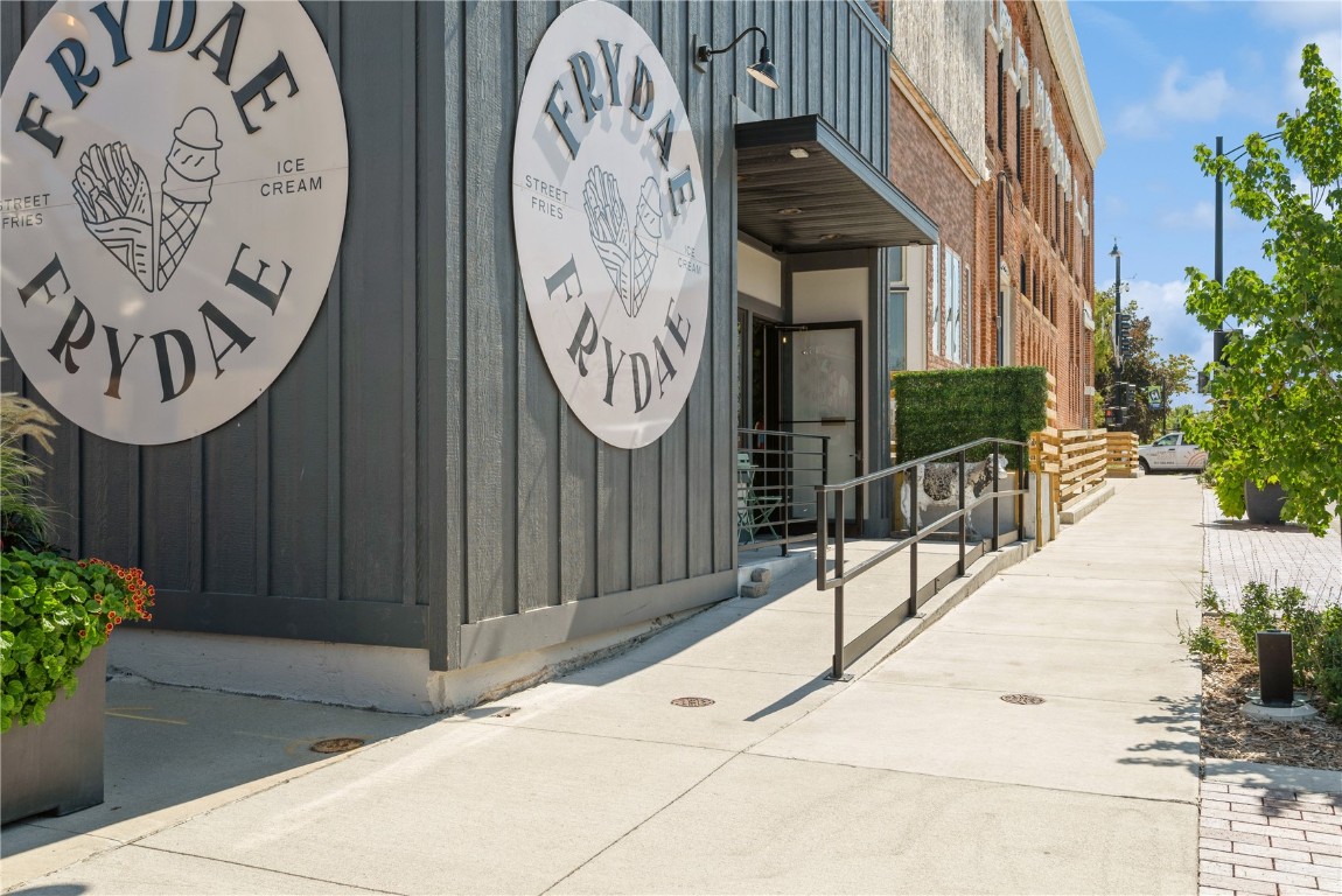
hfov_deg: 61.9
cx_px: 671
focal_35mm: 30
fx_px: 1119
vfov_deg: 43.7
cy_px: 448
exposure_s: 1/200
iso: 100
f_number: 8
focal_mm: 30
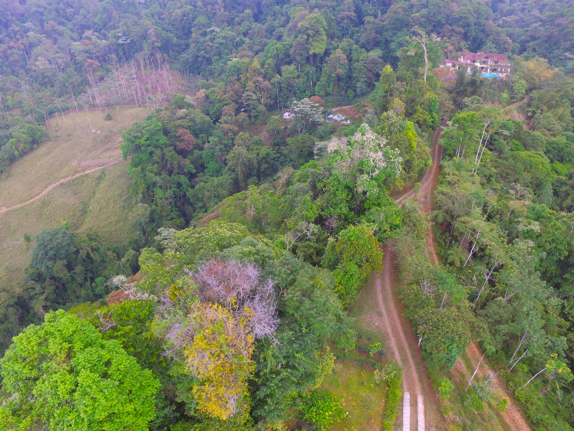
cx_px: 287
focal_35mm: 20
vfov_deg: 66.0
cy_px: 216
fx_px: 332
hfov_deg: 81.7
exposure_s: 1/129
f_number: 2.8
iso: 100
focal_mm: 3.61
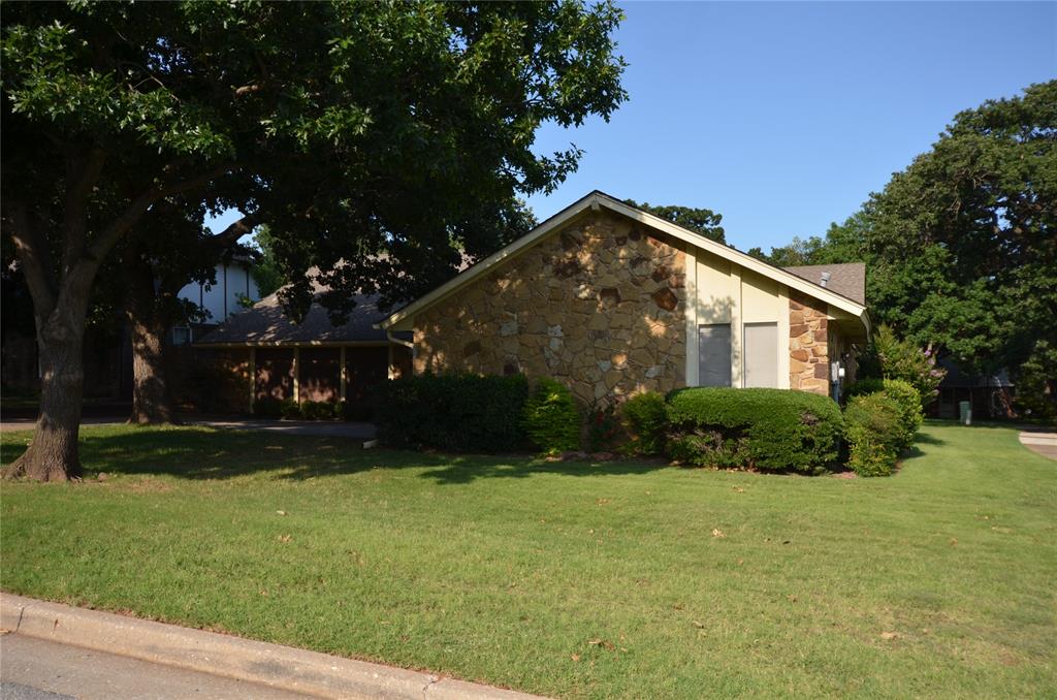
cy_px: 350
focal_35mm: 30
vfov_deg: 43.4
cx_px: 528
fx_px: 879
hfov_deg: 62.0
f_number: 6.3
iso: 100
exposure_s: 1/250
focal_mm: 20
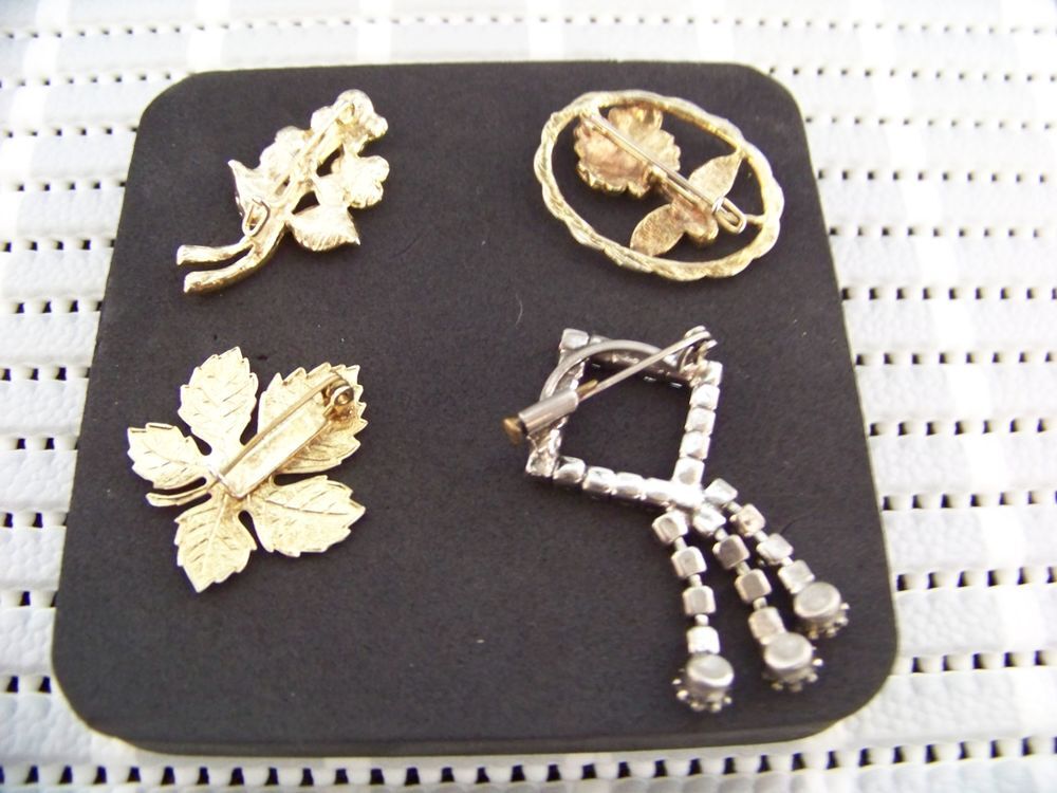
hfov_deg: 51.4
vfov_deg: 39.7
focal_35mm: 36
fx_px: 1099
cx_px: 528
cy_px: 396
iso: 400
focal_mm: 5.85
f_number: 2.8
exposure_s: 1/5
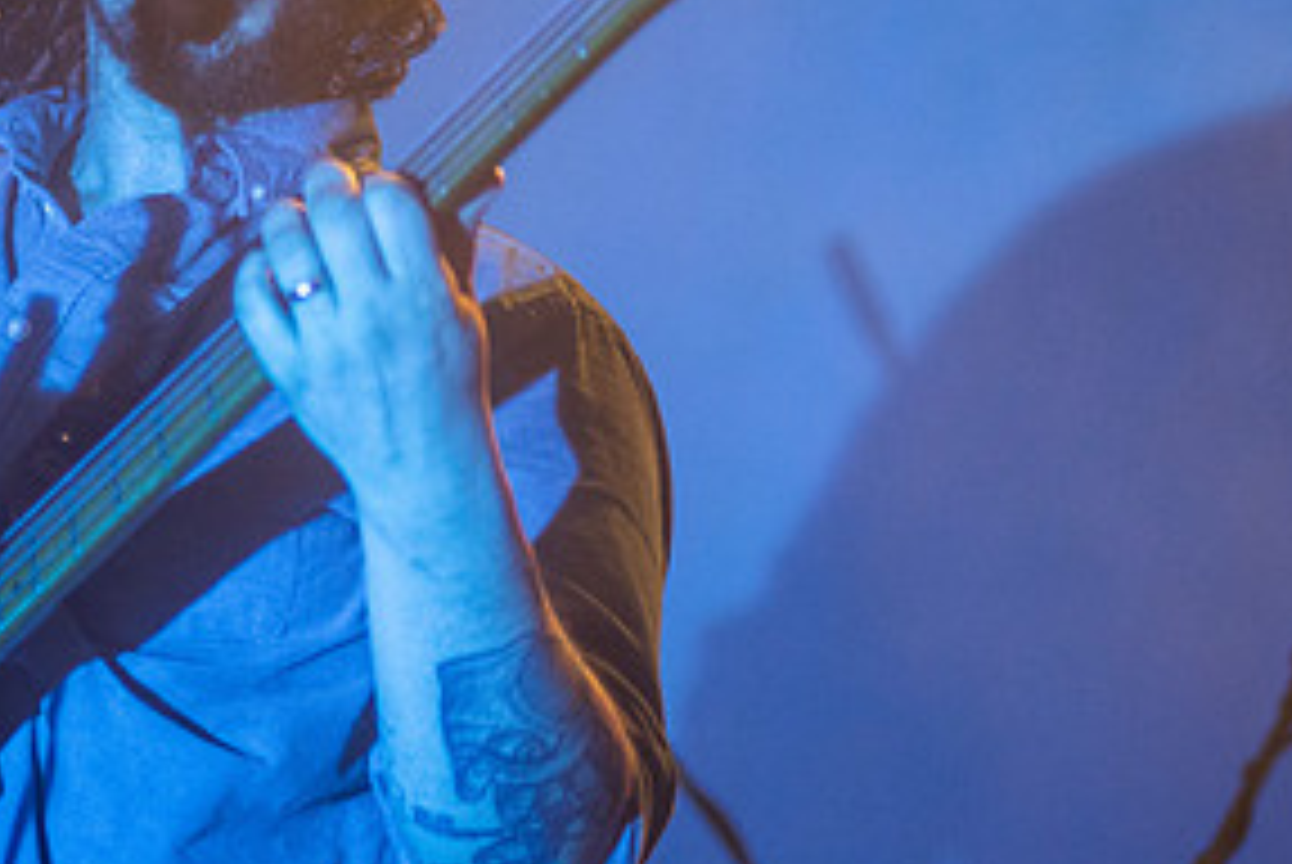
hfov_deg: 11.5
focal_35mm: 178
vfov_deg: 7.7
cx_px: 204
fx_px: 6395
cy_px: 94
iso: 3200
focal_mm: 80
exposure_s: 1/200
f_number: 3.2
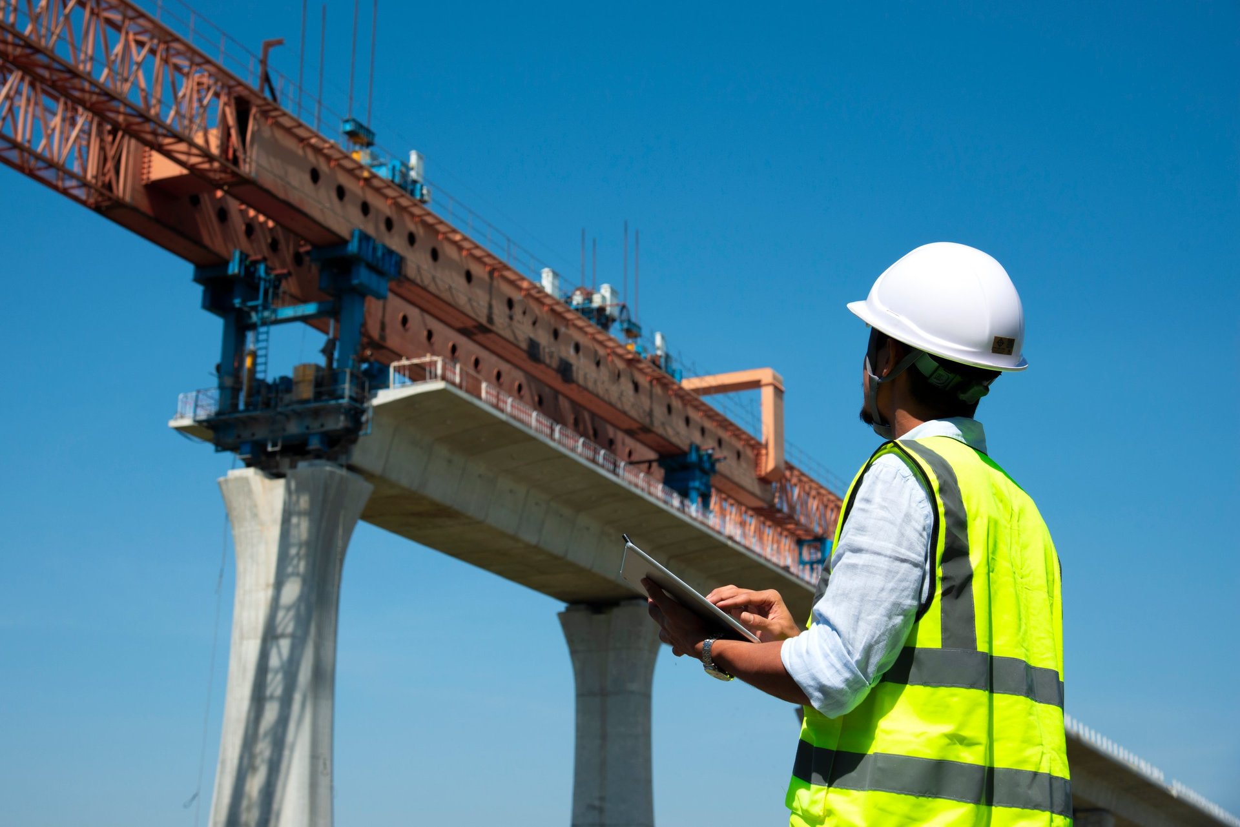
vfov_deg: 27.0
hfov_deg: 39.6
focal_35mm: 50
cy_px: 414
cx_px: 620
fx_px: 1723
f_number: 8
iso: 200
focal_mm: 50
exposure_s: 1/800
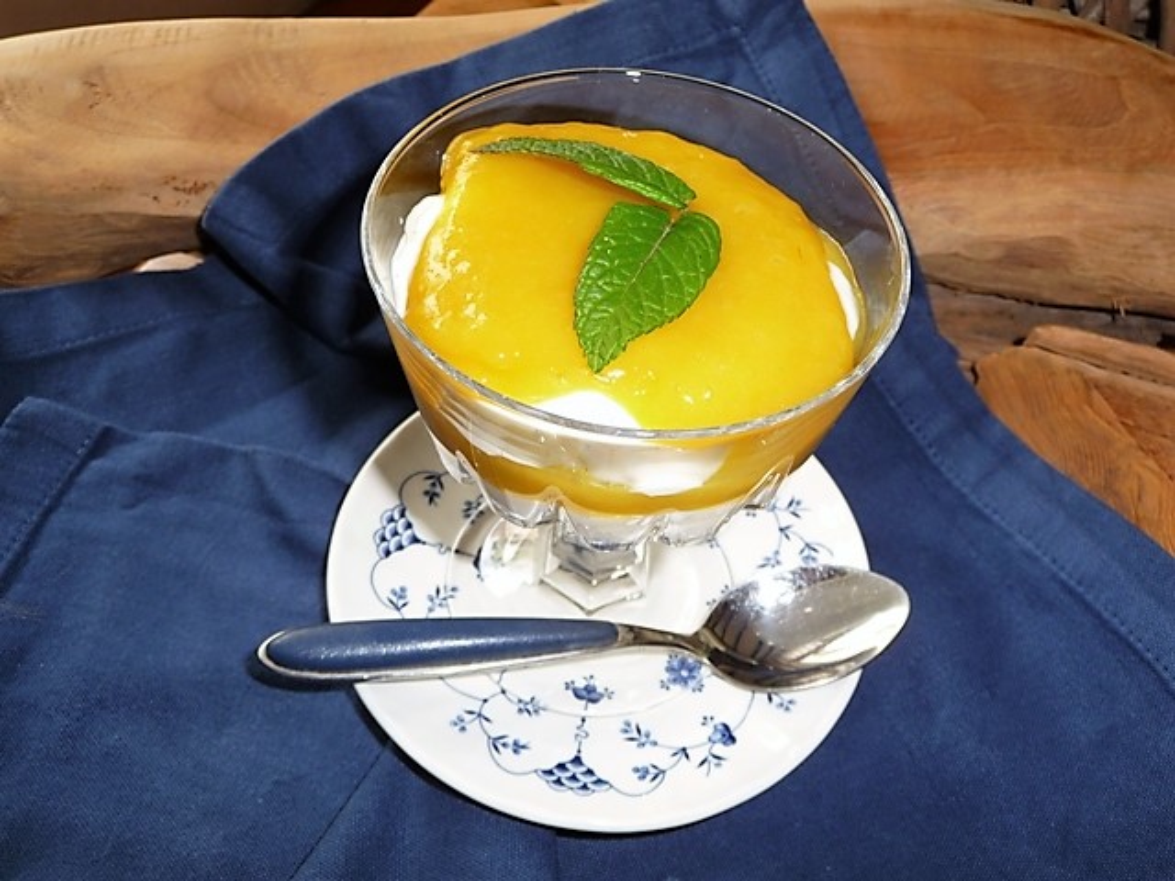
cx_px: 588
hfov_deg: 54.0
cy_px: 440
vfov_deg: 41.8
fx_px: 1154
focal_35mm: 34
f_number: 3.6
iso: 100
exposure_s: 1/30
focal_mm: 5.6
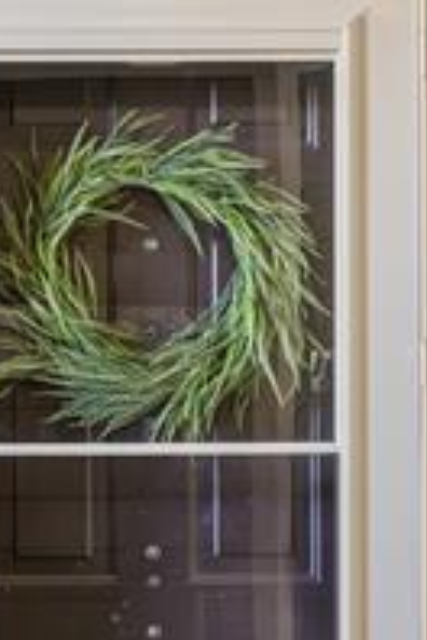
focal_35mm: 85
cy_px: 411
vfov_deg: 23.8
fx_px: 1512
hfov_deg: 16.0
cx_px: 123
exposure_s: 1.6
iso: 160
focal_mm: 35
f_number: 8
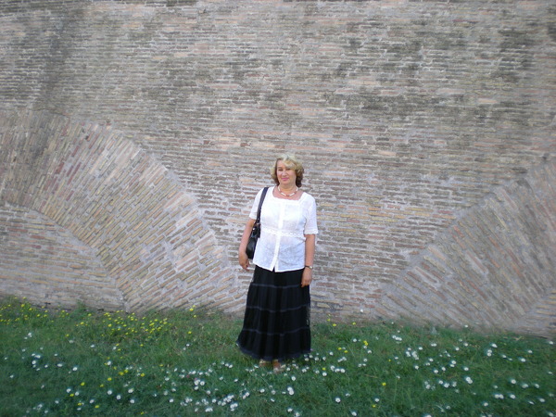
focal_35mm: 38
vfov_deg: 37.7
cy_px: 208
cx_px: 278
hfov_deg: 49.0
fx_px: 610
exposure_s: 1/72
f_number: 3.1
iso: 50
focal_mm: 6.3
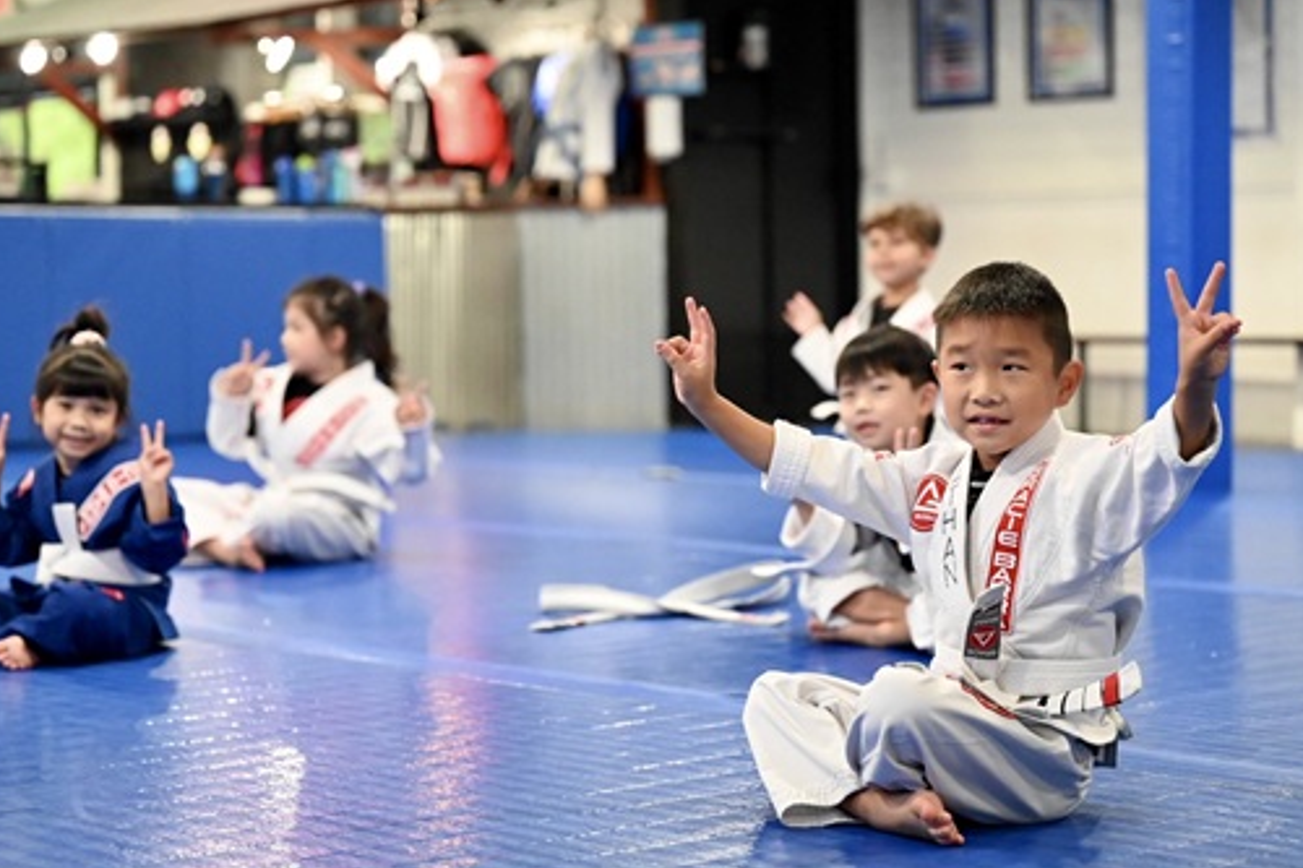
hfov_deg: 24.2
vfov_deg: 16.2
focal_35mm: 84
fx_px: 3039
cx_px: 615
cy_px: 365
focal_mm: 70
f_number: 2.8
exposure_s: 1/500
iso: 10000
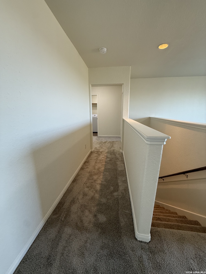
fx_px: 111
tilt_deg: -11.8
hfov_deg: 85.7
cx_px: 103
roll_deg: +0.4
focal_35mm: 14
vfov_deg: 102.1
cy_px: 137
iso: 250
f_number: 2.2
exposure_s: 1/120
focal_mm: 2.22
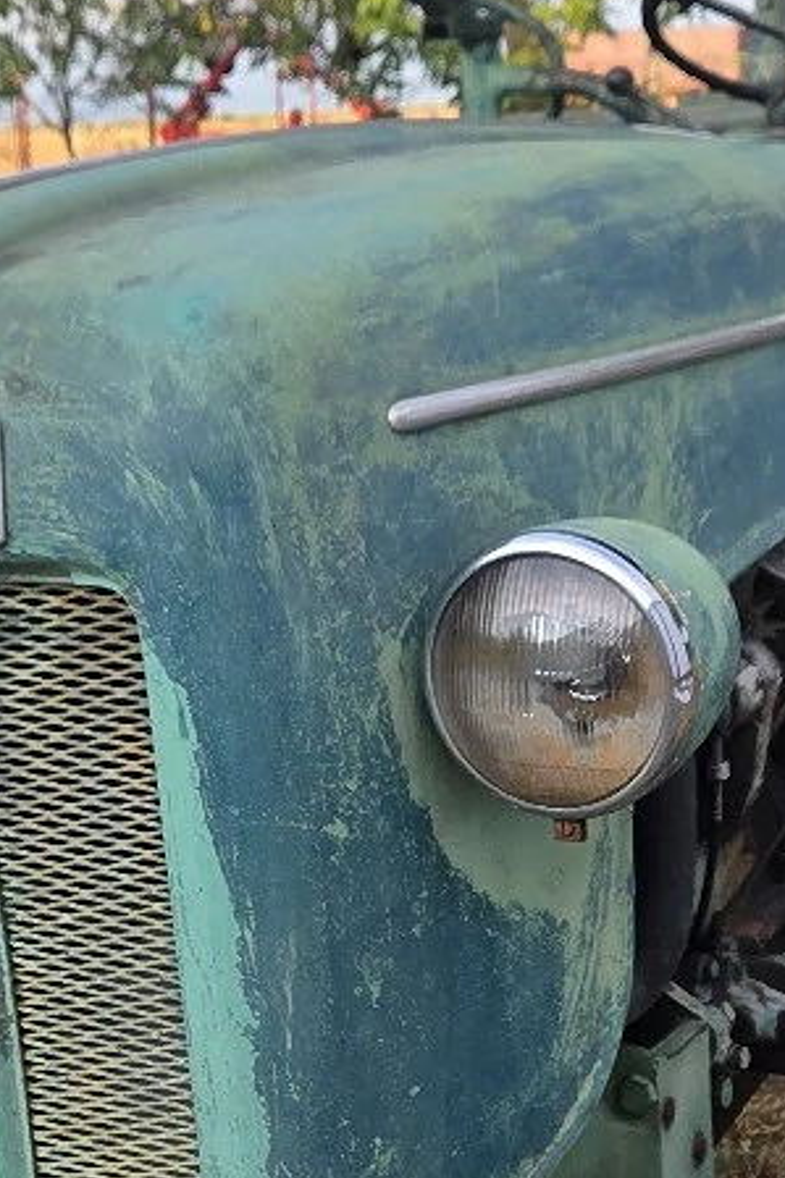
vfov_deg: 28.4
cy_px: 681
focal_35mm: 71
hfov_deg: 19.1
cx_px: 512
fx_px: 2324
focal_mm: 5.4
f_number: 1.8
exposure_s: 1/909
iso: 80
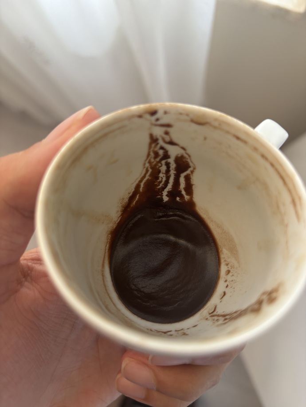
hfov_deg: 53.1
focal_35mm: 26
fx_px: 306
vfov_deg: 67.3
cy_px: 204
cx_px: 153
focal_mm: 5.96
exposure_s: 1/66
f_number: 1.6
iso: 125
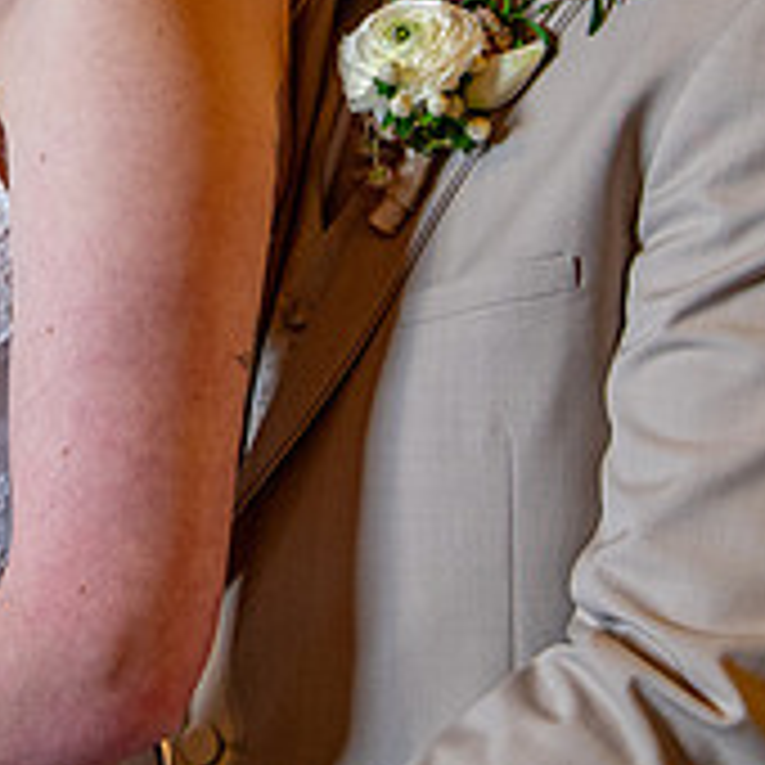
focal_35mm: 98
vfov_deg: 17.4
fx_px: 2450
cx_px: 18
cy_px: 9
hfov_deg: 17.4
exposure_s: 1/320
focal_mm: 32
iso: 2000
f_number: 5
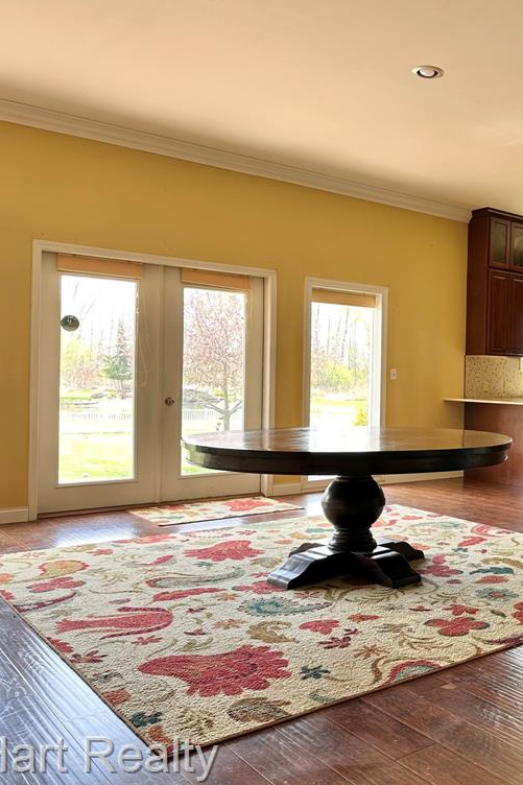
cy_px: 388
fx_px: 741
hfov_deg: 35.8
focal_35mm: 34
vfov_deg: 55.8
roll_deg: -1.0
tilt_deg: -0.7
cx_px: 500
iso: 64
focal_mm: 6.86
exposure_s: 1/121
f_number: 1.78
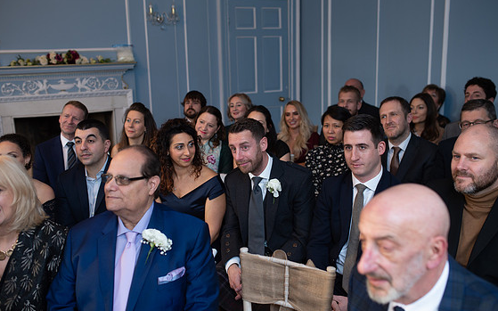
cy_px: 155
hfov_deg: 52.8
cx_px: 246
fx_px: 502
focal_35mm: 37
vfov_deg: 34.4
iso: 320
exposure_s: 1/100
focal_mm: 35
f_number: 2.8
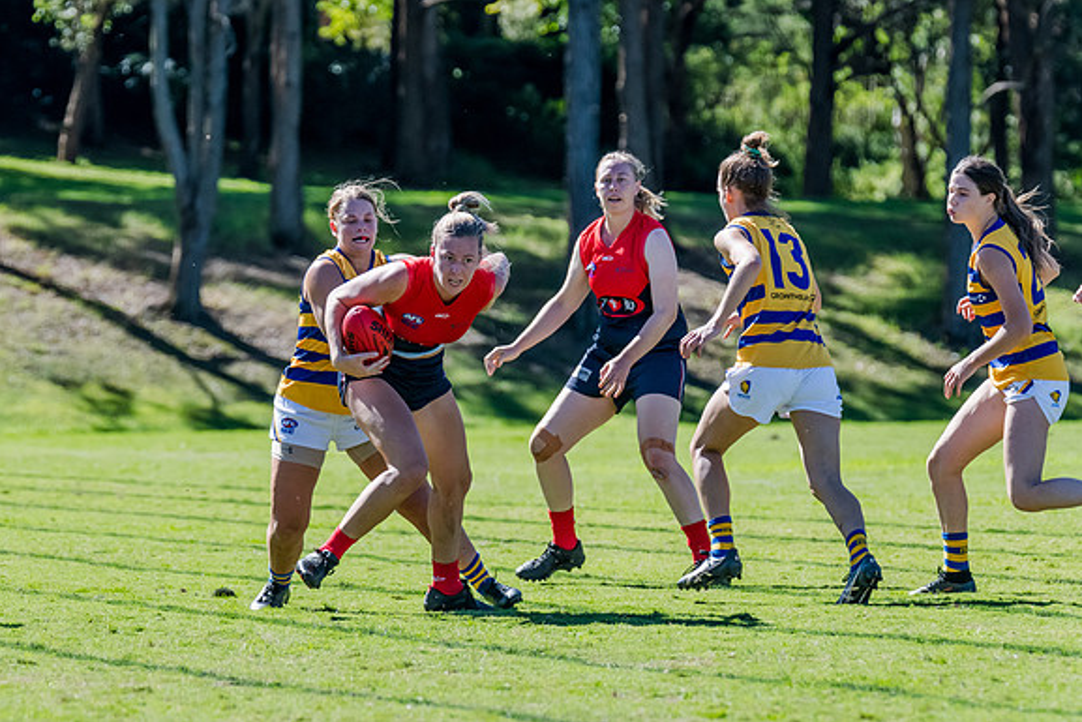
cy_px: 357
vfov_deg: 3.9
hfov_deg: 5.8
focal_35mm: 356
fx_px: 10702
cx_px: 393
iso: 800
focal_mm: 270
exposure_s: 1/1600
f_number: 7.1
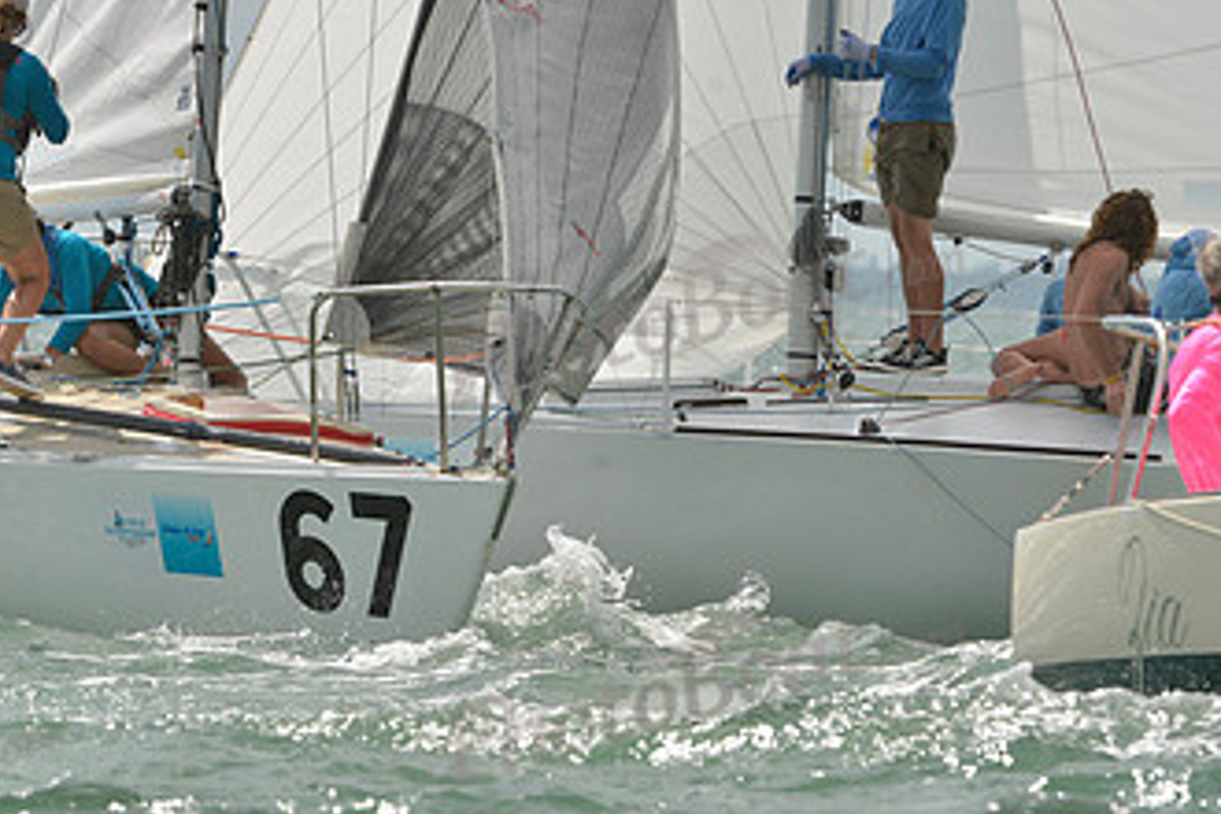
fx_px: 20247
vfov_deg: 2.3
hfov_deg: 3.5
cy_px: 172
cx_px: 255
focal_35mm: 597
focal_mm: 340
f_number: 10
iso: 280
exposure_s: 1/1000
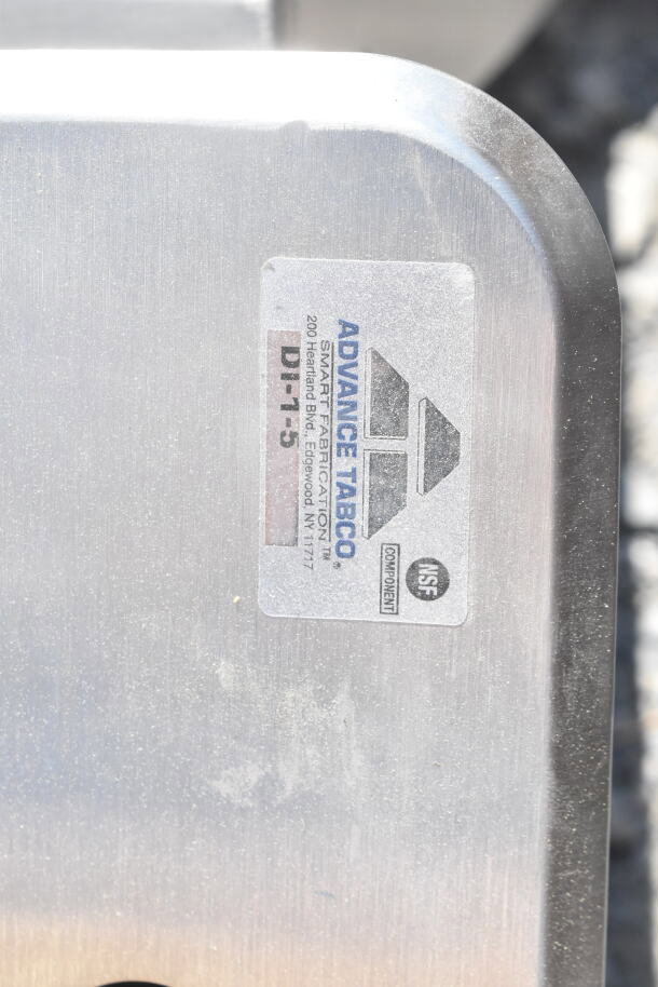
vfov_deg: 24.6
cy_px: 494
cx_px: 329
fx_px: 2260
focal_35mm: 82
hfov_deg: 16.6
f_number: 11
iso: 1600
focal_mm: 55
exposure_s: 1/800
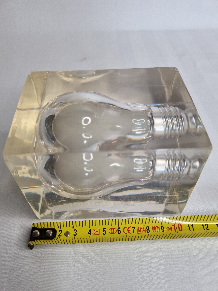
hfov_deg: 53.1
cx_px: 109
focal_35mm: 26
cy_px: 146
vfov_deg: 67.3
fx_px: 218
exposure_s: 1/100
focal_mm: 5.4
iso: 80
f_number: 1.8
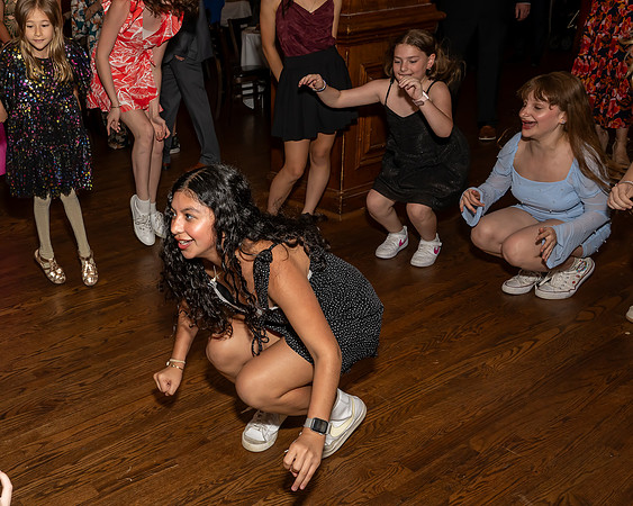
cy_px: 283
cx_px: 158
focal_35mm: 36
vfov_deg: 41.3
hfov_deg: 48.6
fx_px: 671
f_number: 8
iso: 500
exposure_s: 1/250
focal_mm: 24
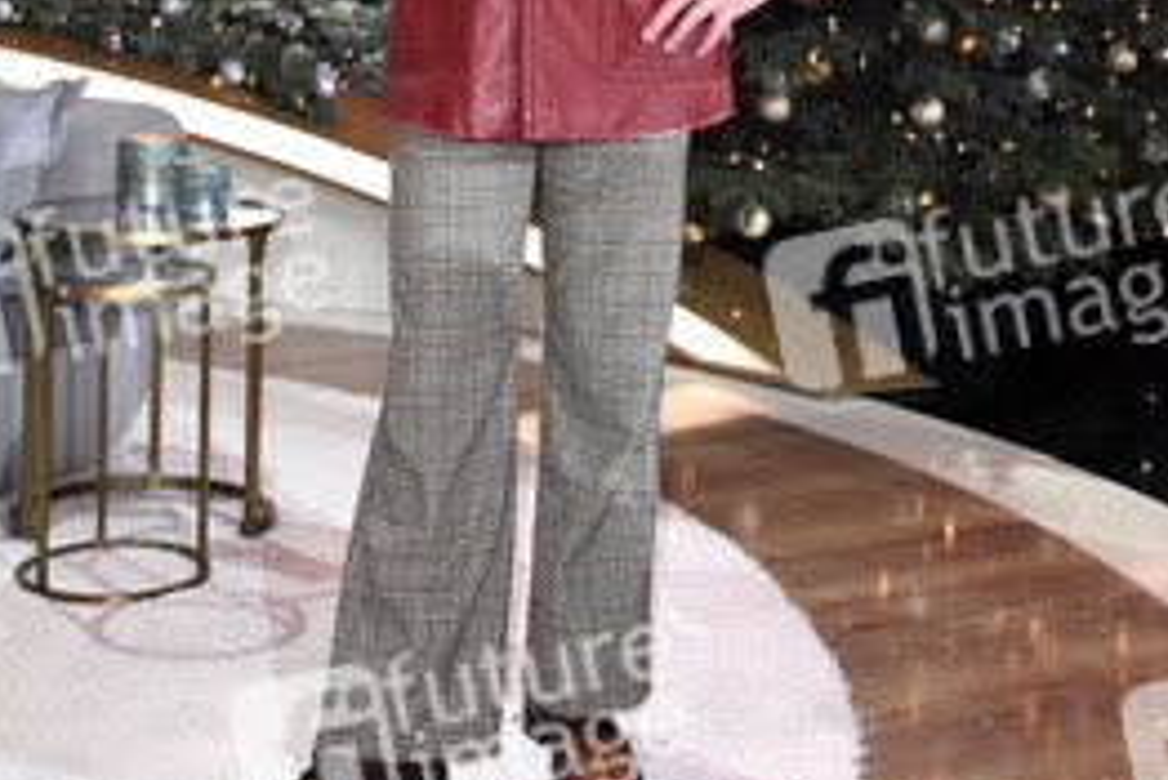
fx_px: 2005
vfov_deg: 21.5
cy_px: 62
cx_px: 588
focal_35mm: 62
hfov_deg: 32.5
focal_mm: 27
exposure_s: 1/100
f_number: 6.3
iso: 1600
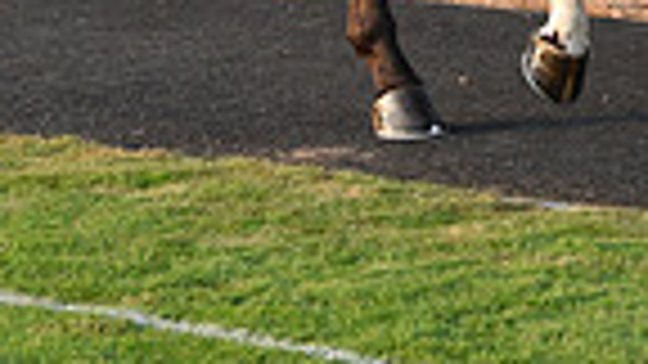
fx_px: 5962
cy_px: -438
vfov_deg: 3.5
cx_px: 855
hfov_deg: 6.2
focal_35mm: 347
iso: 1250
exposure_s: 1/1000
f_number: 5
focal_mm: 82
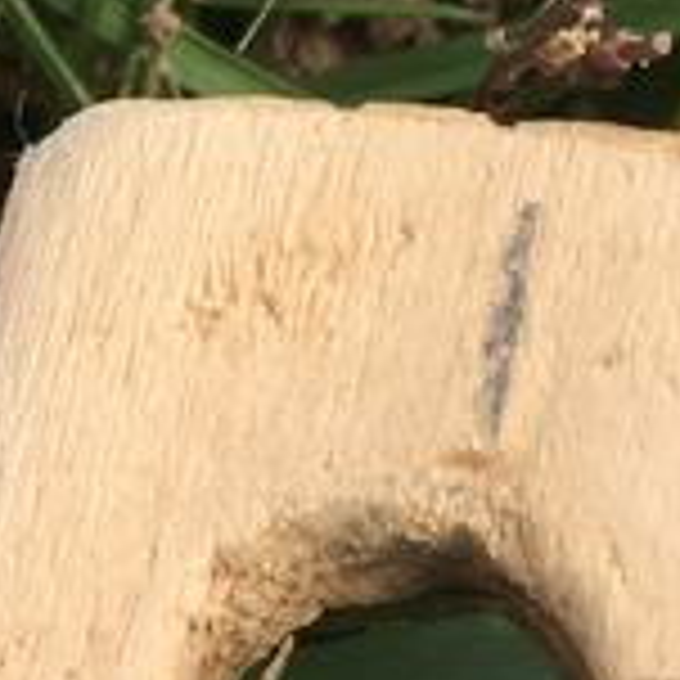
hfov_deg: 10.1
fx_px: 3512
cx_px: -741
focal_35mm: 158
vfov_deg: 10.7
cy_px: 1018
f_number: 2.2
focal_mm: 4.15
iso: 25
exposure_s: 1/845
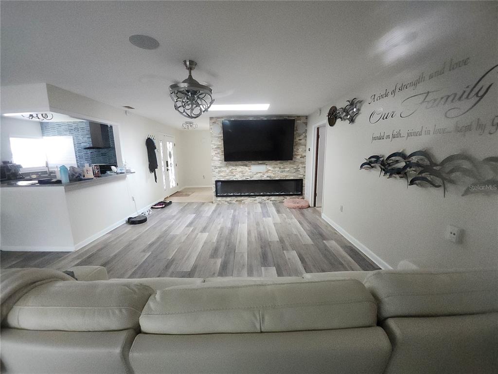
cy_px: 187
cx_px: 249
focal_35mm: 13
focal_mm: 1.74
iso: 400
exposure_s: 1/60
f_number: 2.2
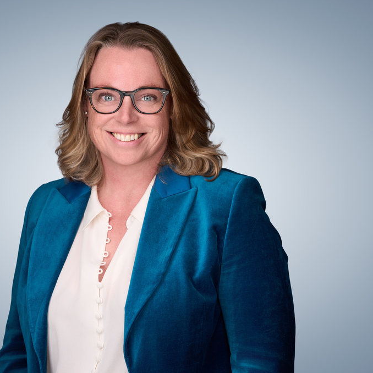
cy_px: 186
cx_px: 133
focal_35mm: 109
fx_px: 1329
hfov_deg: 16.0
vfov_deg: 16.0
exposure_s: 1/8000
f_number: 6.3
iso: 400
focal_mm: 85
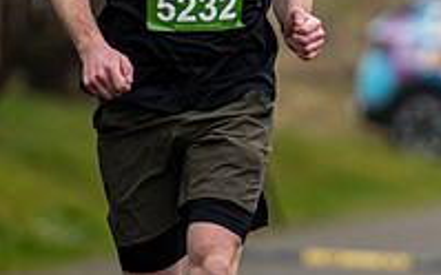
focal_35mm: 1071
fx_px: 12861
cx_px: 640
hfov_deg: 2.0
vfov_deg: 1.2
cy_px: -11
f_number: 2.8
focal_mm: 240
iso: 280
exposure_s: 1/1600
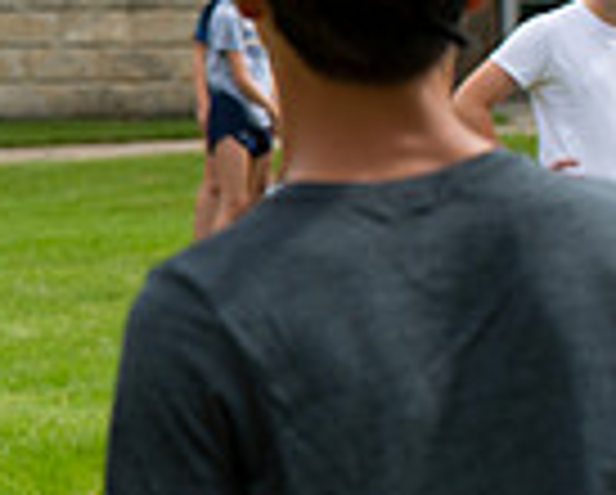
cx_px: -378
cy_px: 209
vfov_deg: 5.6
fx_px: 5076
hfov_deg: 6.8
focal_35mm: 278
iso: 320
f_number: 4.5
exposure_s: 1/2000
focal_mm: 70
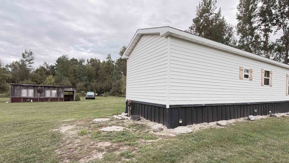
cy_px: 93
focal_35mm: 20
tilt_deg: +1.8
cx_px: 171
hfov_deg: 85.7
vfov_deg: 55.7
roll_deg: -0.1
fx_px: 153
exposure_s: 1/280
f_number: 2.2
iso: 50
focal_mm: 2.22
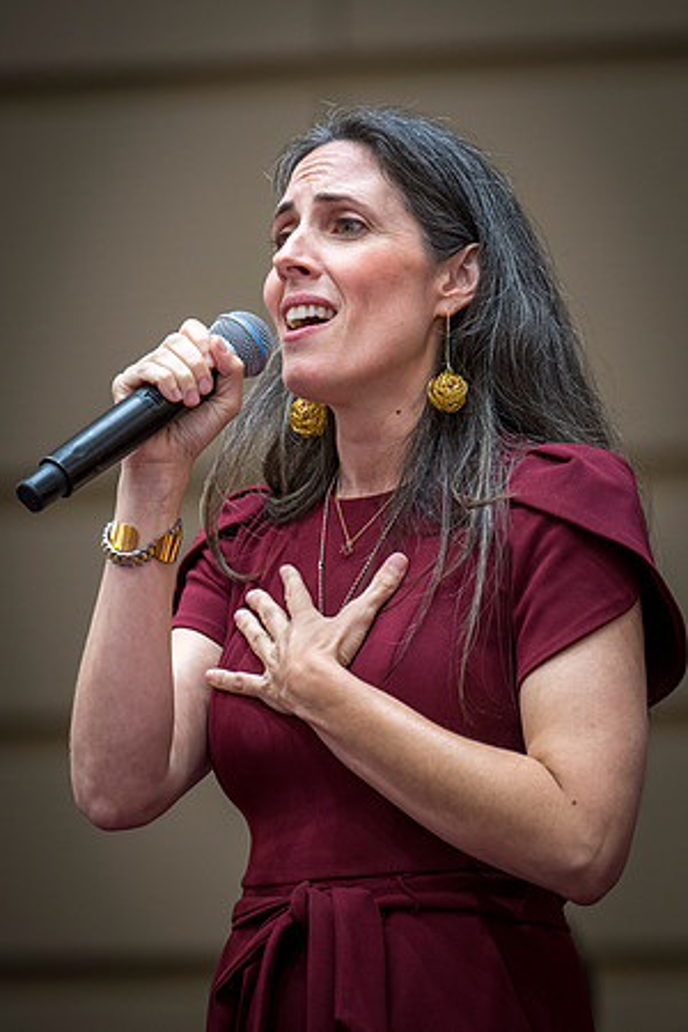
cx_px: 266
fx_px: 8645
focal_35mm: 302
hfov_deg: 4.6
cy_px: 515
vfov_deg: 6.8
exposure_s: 1/125
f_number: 2.8
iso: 800
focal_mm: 200
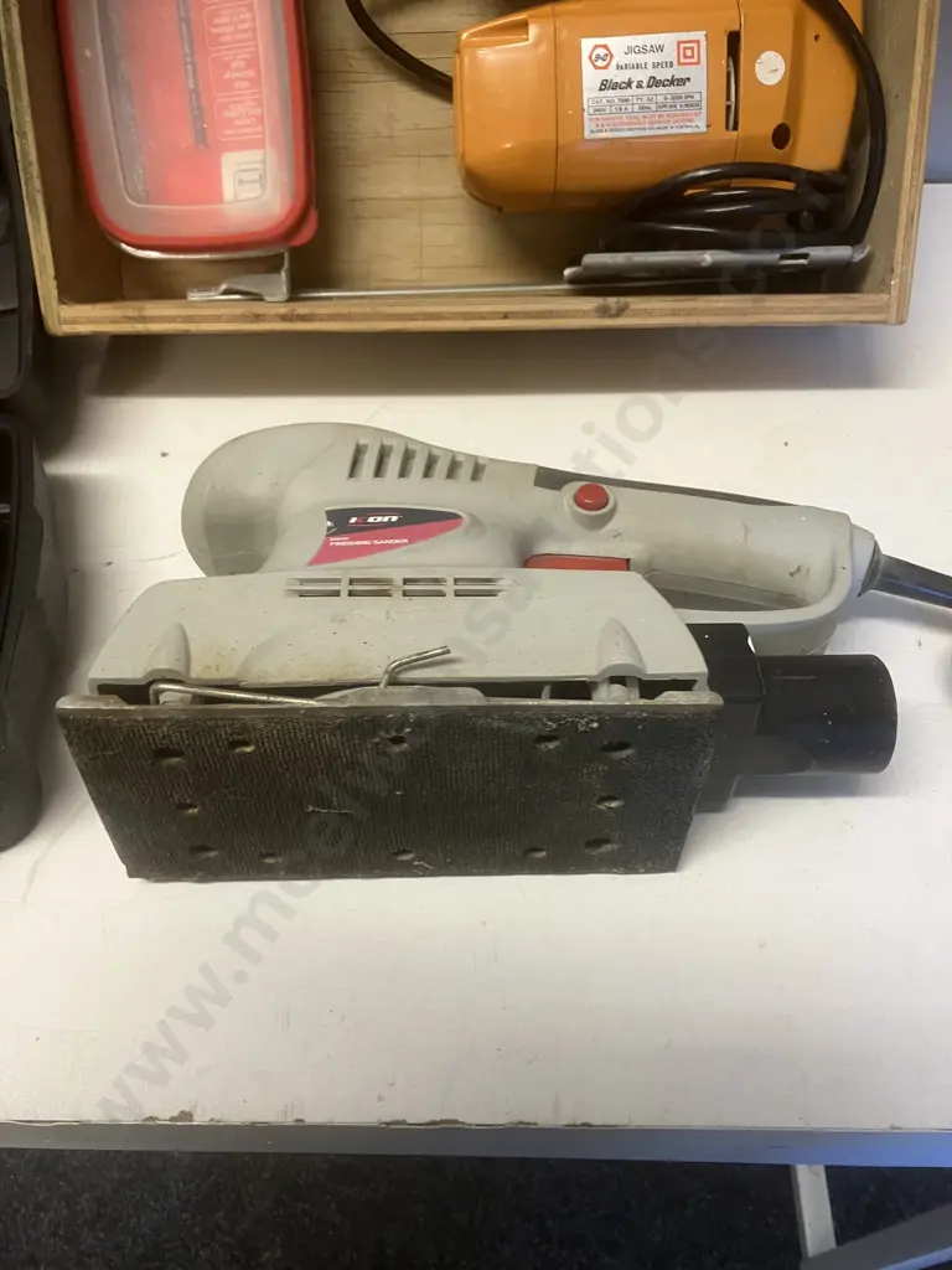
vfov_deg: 63.4
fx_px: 1027
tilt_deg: -52.8
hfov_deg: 49.7
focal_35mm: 28
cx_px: 476
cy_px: 635
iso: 100
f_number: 1.8
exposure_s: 1/50
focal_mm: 3.99
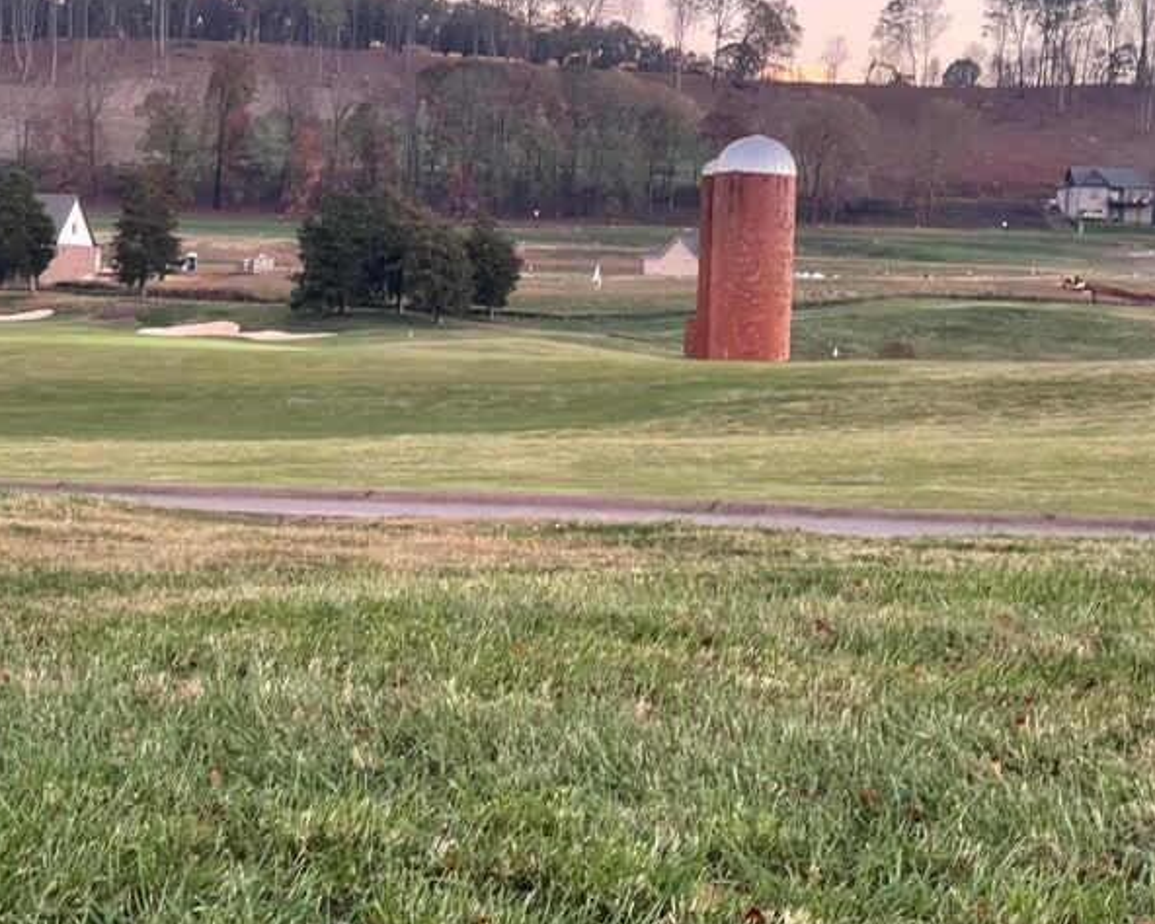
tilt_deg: -2.8
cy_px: 353
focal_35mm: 90
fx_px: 3078
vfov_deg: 17.1
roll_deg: -3.1
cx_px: 530
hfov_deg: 21.3
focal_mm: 7.5
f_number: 2.2
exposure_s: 1/99
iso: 160
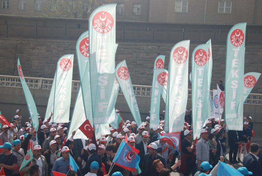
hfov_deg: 38.8
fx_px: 372
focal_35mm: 51
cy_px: 88
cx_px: 131
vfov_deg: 26.6
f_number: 8
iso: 100
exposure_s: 1/250
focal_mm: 34
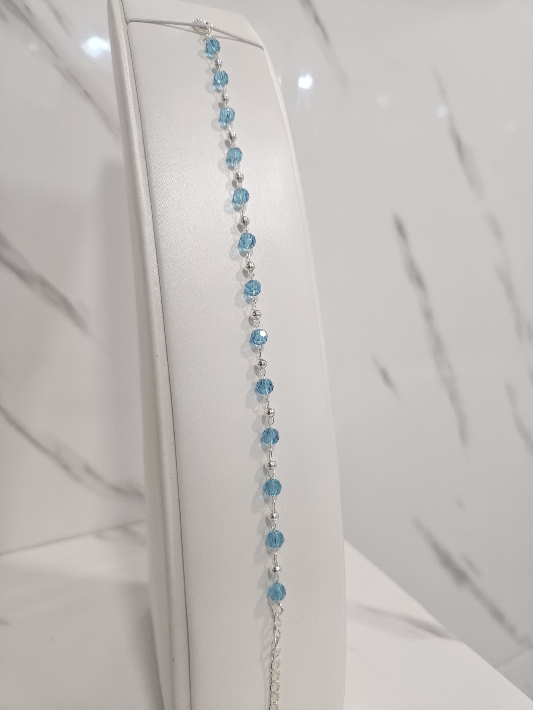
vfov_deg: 73.9
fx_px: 472
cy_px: 355
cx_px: 266
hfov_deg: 58.9
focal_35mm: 23
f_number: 1.8
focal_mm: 5.4
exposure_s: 1/100
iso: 160
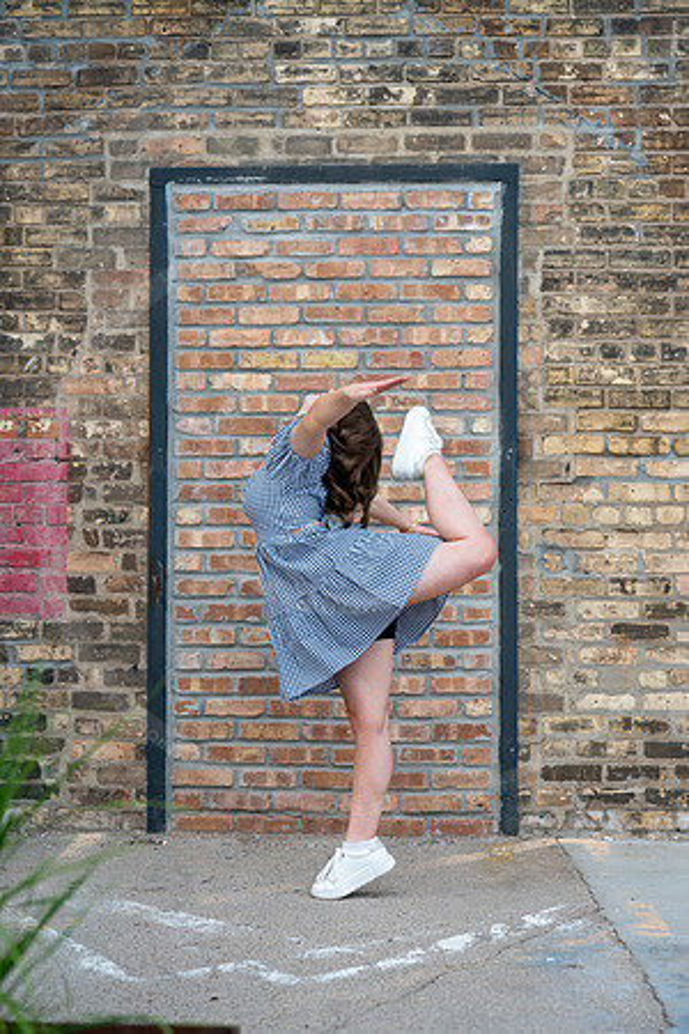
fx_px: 1608
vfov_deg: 35.6
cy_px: 517
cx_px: 344
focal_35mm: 56
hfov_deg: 24.2
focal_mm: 56
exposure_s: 1/800
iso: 400
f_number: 2.8
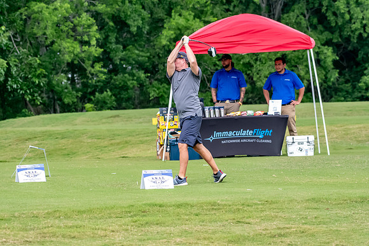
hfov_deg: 6.9
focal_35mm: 300
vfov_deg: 4.6
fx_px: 3076
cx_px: 184
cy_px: 123
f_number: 5.6
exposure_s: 1/2000
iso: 2200
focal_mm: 200
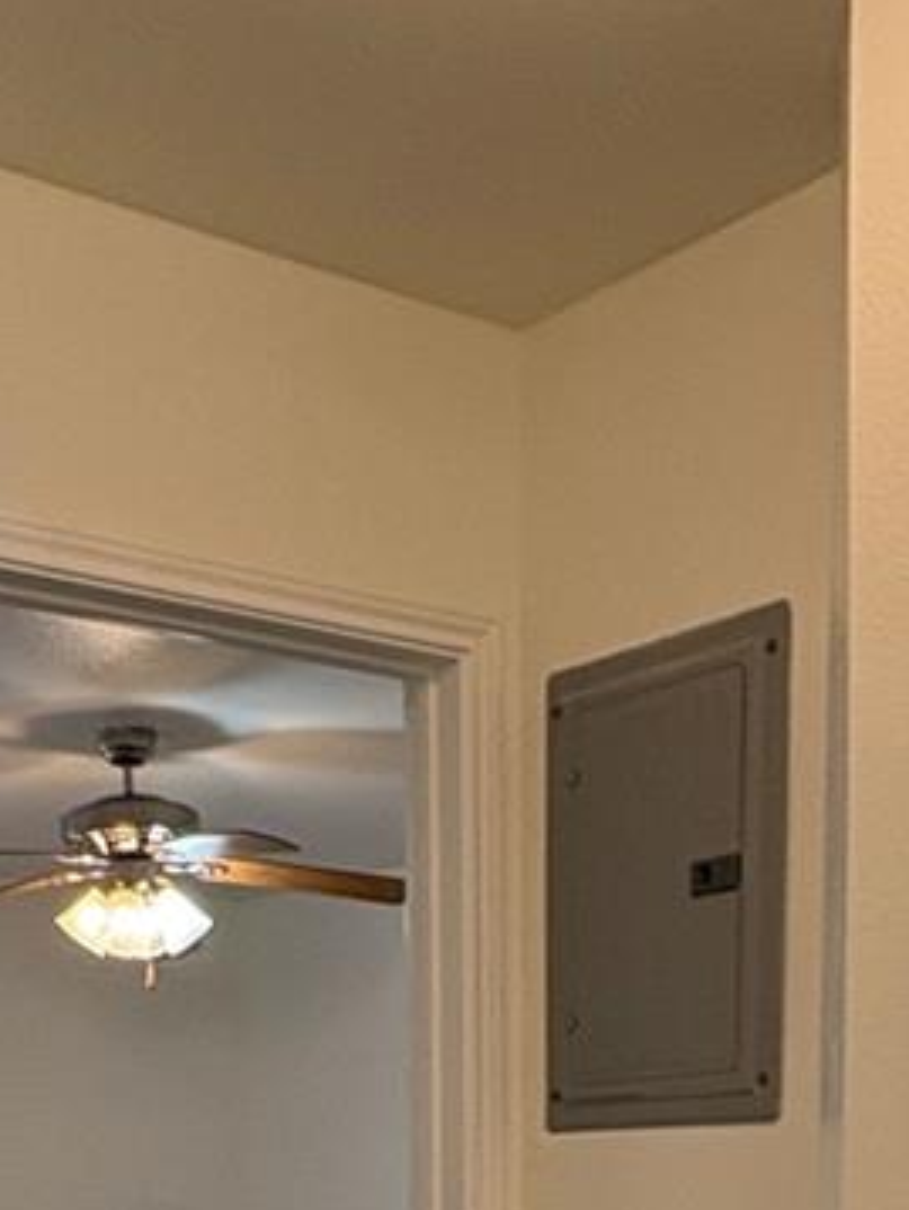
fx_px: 2098
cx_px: 321
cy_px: 1504
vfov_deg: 27.7
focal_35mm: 60
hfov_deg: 24.4
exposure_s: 1/60
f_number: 2.2
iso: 160
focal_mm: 2.22
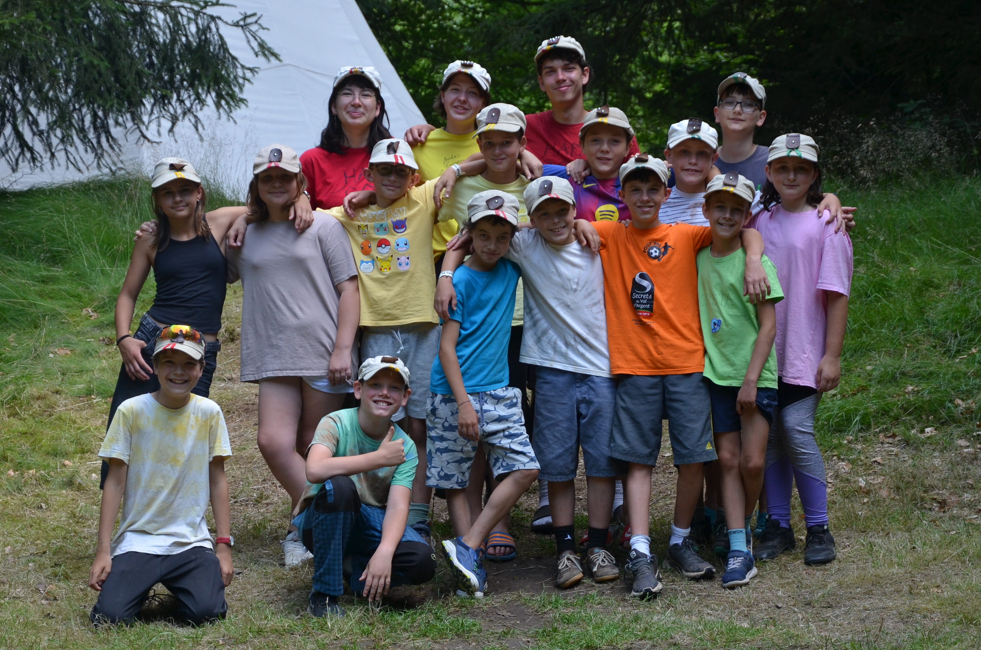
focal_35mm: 123
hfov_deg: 16.7
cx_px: 495
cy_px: 327
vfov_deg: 11.1
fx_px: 3345
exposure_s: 1/400
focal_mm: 62
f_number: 5.3
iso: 400
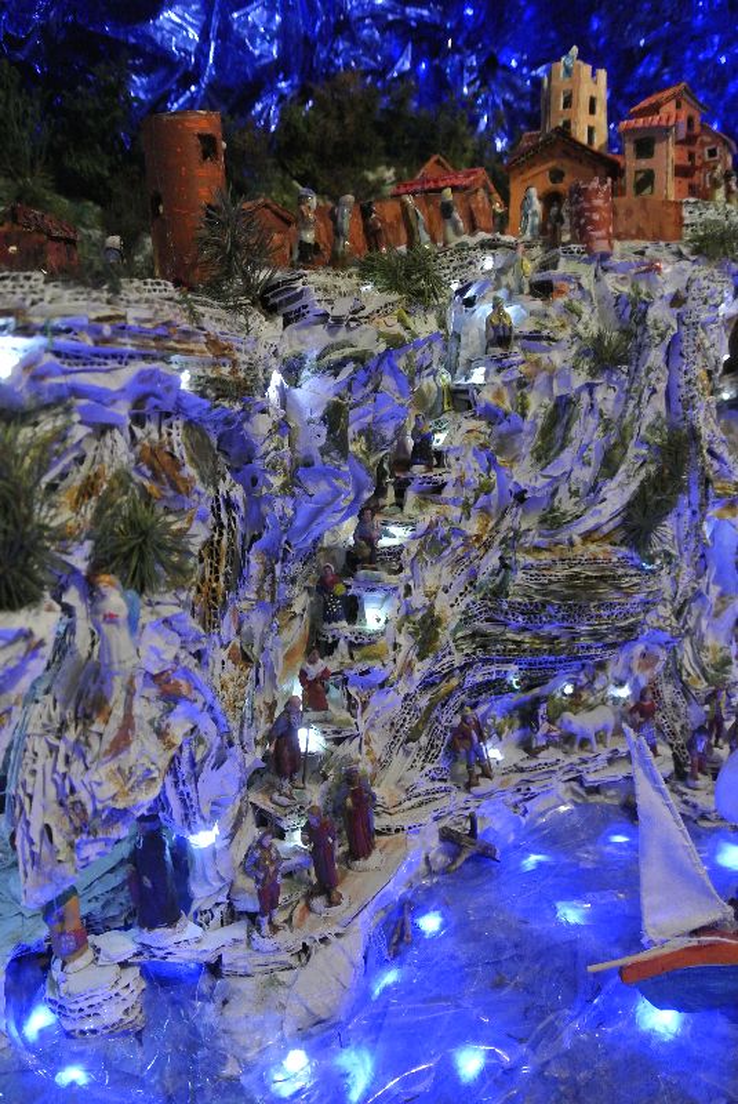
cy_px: 552
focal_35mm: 27
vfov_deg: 67.3
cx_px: 369
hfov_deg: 48.0
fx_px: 828
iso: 1250
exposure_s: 1/80
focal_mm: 10
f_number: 3.5
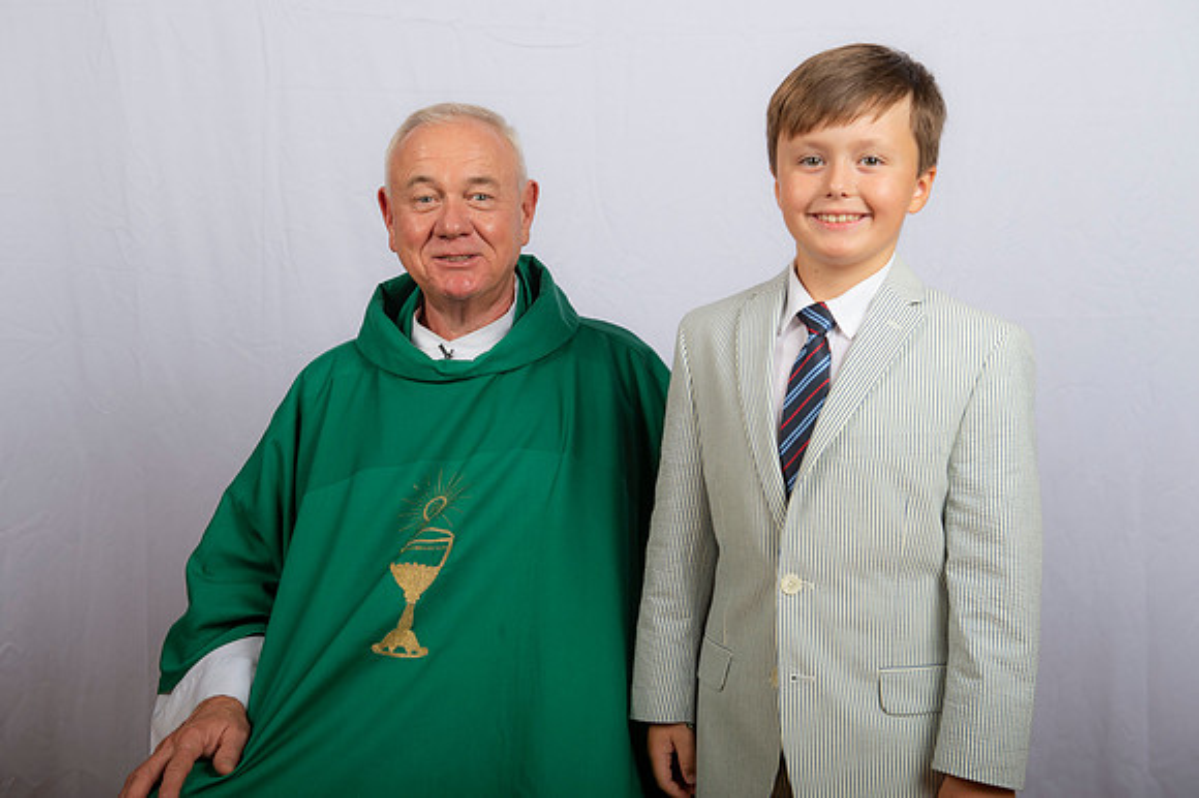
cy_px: 399
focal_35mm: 50
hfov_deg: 39.6
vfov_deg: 27.0
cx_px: 600
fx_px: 1664
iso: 320
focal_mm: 50
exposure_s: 1/200
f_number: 8
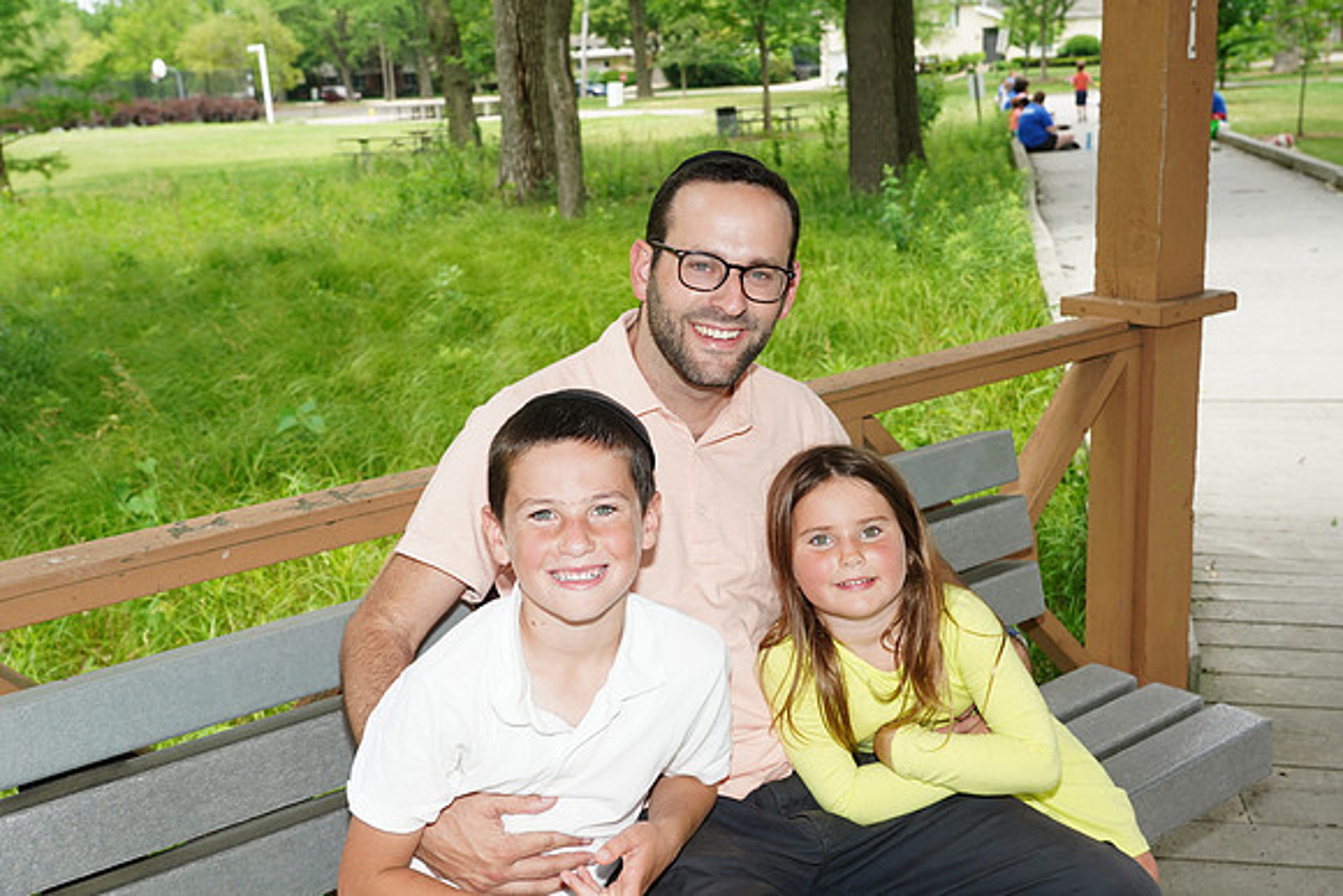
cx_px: 672
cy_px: 448
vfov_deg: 36.9
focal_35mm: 36
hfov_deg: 53.1
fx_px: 1343
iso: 250
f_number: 7.1
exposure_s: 1/200
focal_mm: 36
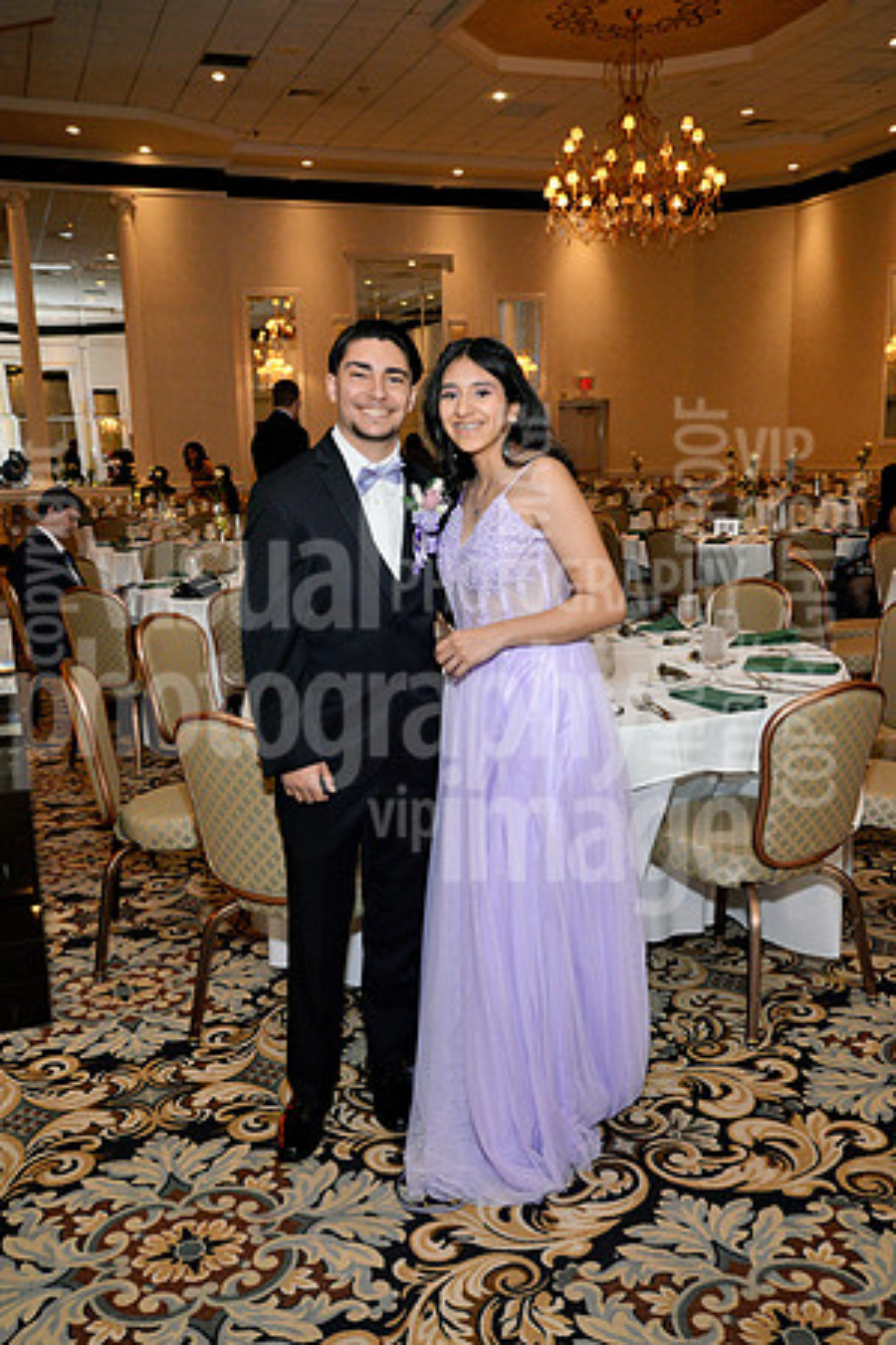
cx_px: 448
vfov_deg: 55.8
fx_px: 1269
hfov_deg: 38.9
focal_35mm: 34
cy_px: 672
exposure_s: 1/100
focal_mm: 34
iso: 3200
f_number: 7.1
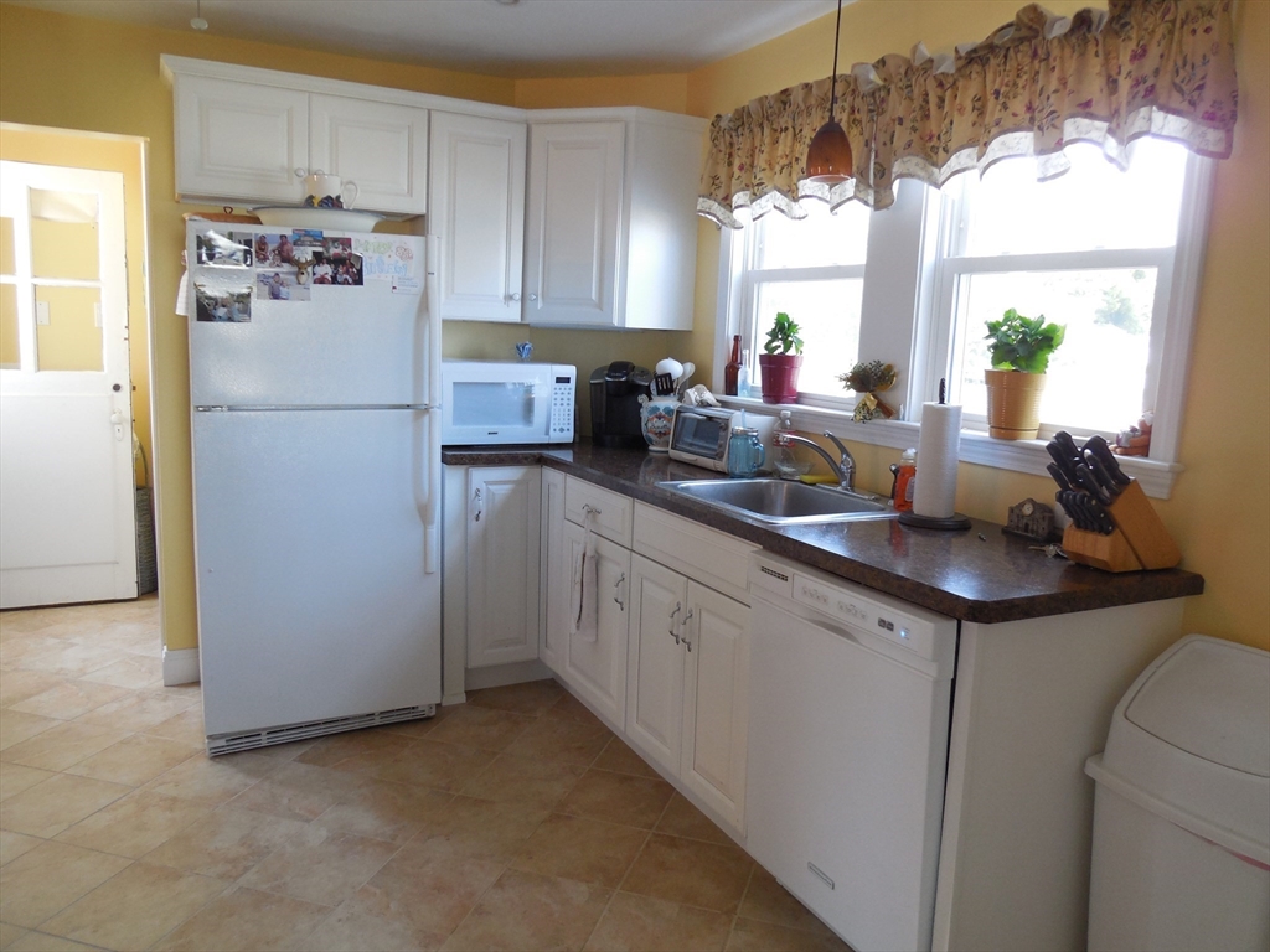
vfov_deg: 54.9
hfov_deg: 69.4
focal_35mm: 25
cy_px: 476
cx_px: 635
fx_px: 917
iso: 200
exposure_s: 1/30
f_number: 3.1
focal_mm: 4.5
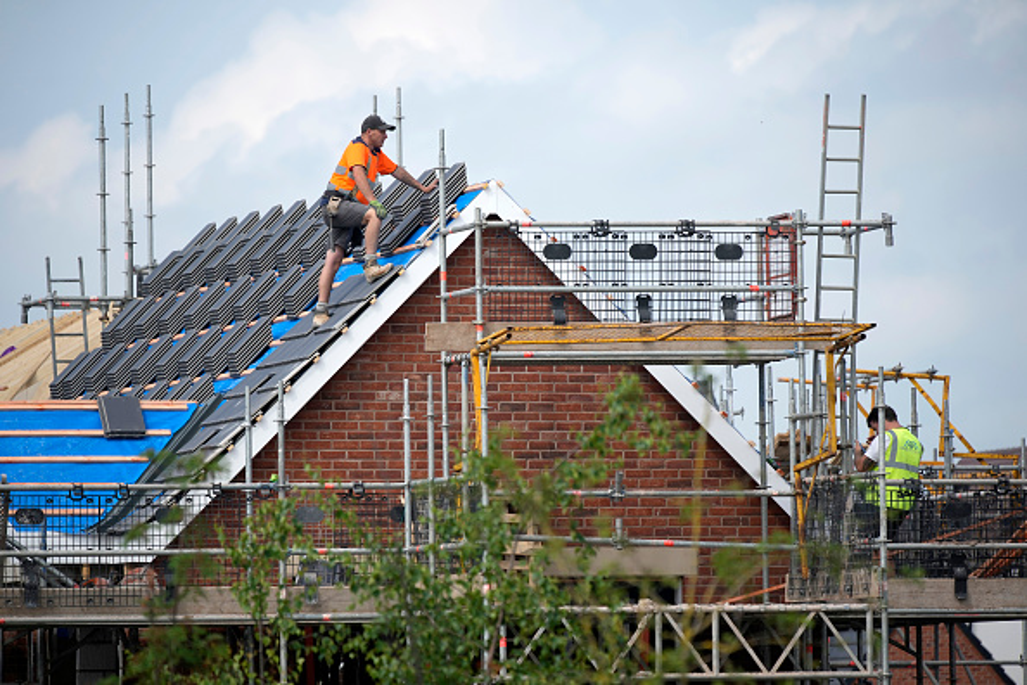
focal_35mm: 321
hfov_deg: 6.4
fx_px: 9157
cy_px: 342
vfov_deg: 4.3
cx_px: 514
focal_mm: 321
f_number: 5.6
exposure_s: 1/1250
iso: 250
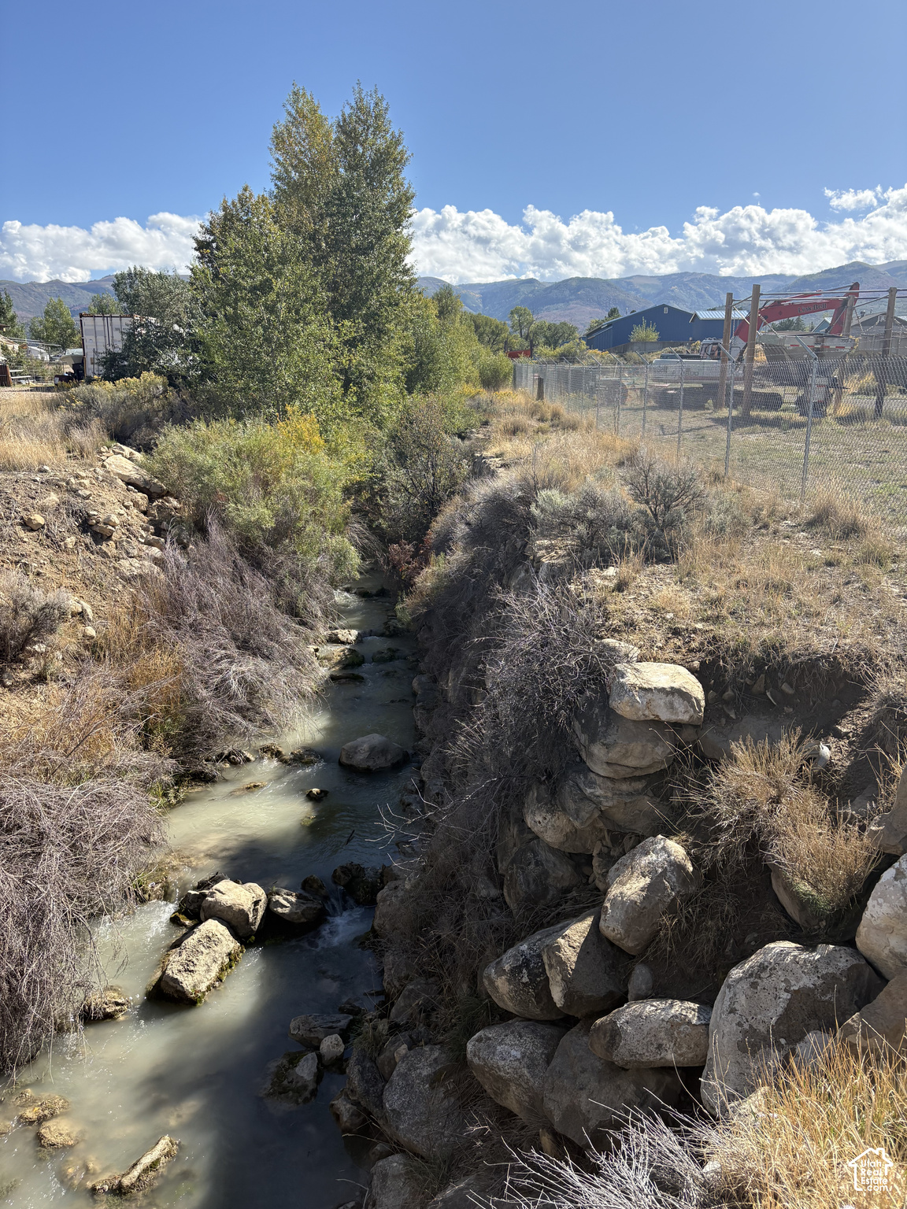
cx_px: 454
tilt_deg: -12.7
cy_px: 604
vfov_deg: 67.3
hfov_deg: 53.1
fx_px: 908
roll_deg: +0.4
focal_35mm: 26
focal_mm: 5.96
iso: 64
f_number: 1.6
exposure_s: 1/2985
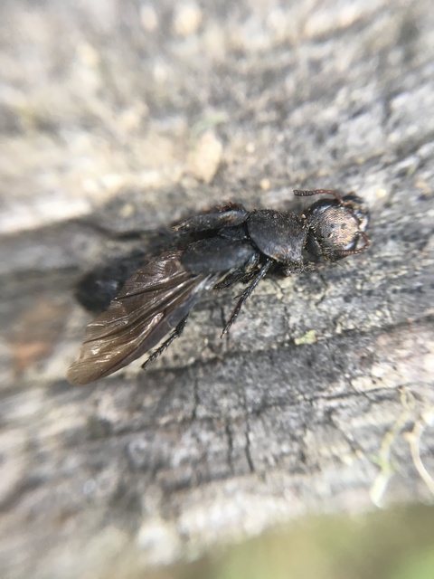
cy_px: 290
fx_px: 485
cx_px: 217
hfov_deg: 48.2
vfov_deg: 61.7
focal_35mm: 29
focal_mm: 4.15
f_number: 2.2
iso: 50
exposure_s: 1/33
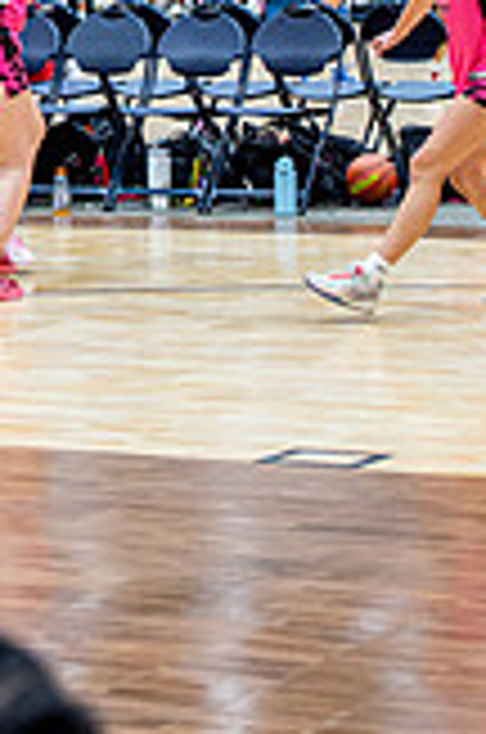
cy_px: -162
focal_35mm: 193
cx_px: -83
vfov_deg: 10.5
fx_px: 3925
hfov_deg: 7.0
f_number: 2.8
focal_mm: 70
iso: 2000
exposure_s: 1/320
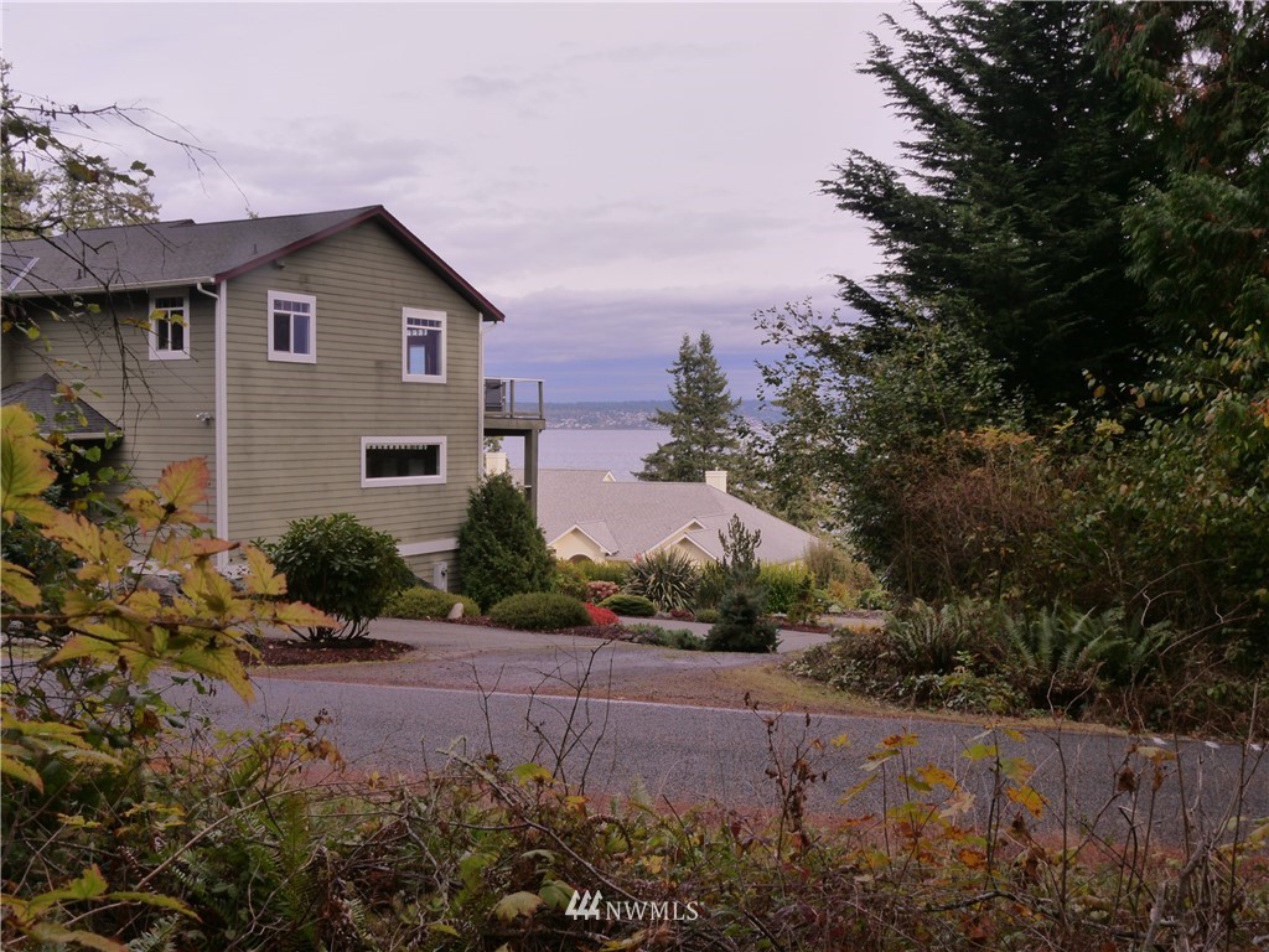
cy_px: 476
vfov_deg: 37.7
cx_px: 634
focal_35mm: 38
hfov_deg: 49.0
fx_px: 1393
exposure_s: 1/60
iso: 640
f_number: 13
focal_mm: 19
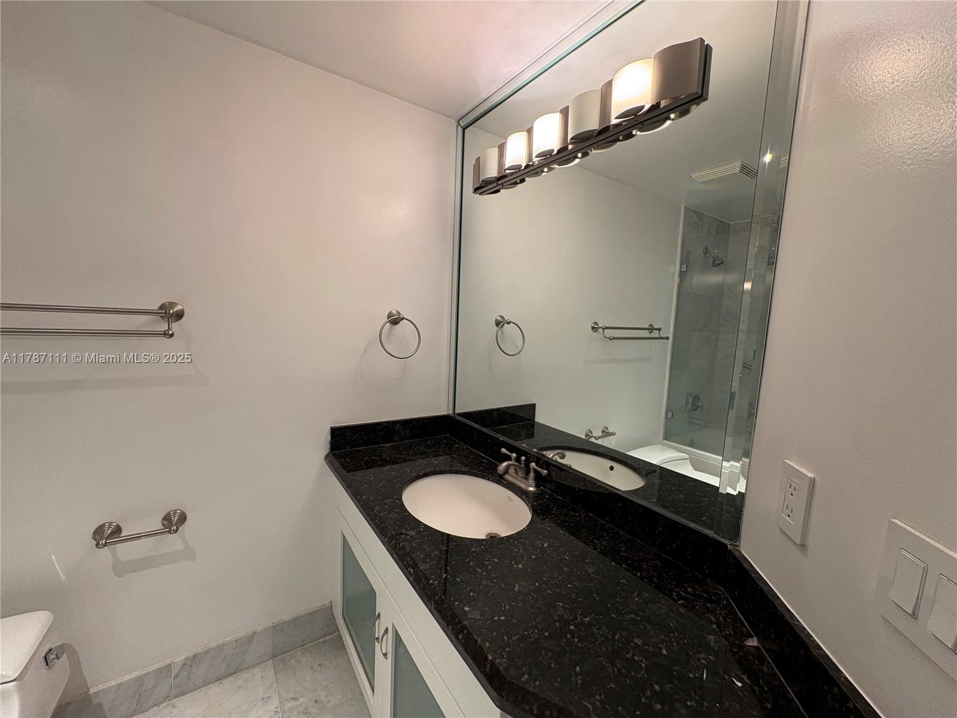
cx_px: 478
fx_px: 387
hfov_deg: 102.1
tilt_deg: -5.4
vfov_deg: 85.7
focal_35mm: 14
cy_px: 359
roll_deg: -2.4
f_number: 2.2
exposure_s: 1/60
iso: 160
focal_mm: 2.22
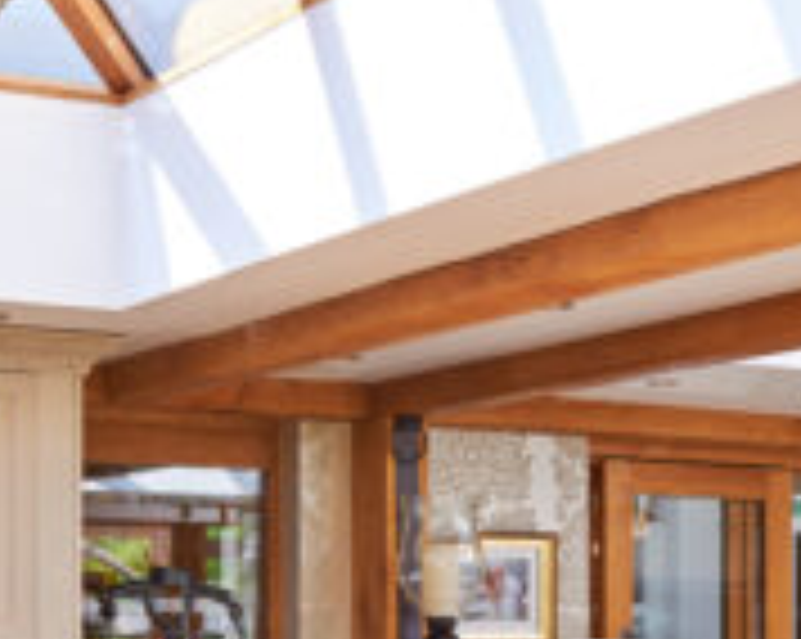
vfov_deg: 15.3
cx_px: 441
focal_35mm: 98
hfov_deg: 19.6
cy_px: 675
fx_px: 2321
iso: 200
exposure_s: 1/25
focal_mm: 31
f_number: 16
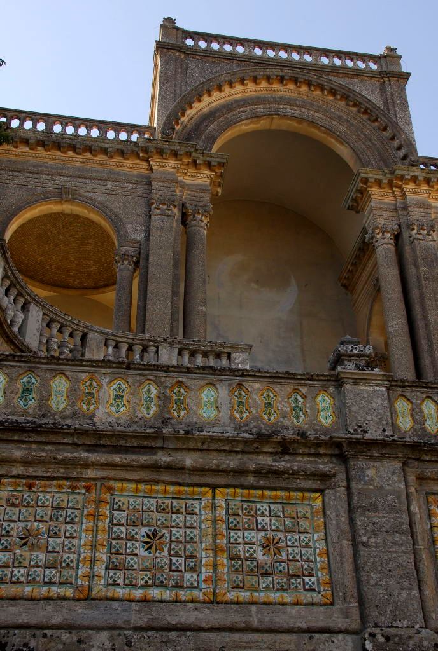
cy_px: 326
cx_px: 219
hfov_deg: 34.4
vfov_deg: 49.4
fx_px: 708
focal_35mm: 39
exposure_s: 1/30
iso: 250
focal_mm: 26
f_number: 18
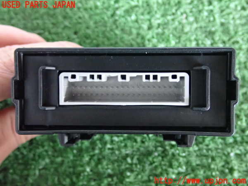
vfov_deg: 78.1
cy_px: 93
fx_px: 115
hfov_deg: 94.5
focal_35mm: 16
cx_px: 124
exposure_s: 1/50
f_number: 3.3
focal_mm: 2.9
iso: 3200
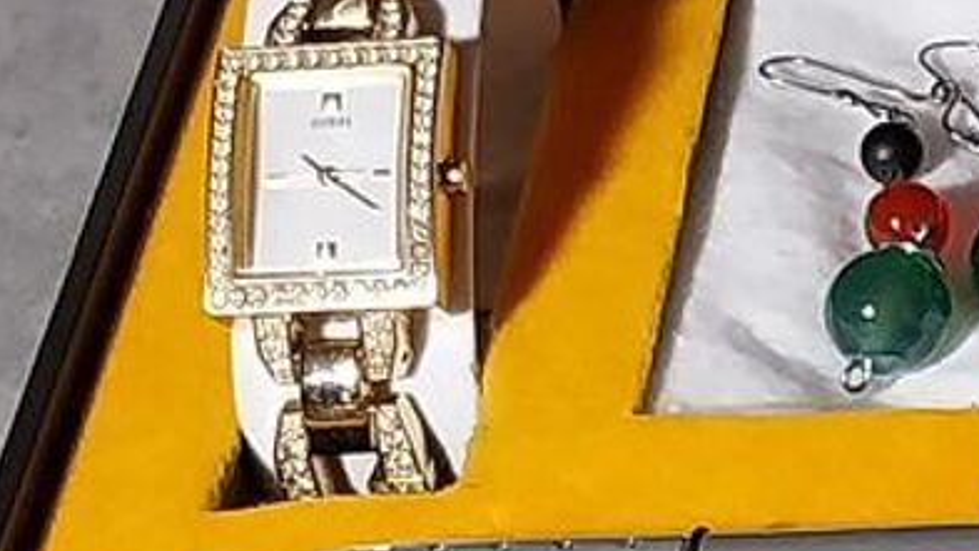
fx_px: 2492
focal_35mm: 96
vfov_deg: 12.6
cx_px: 1181
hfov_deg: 20.7
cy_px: 375
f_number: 1.8
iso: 200
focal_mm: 4
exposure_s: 1/50
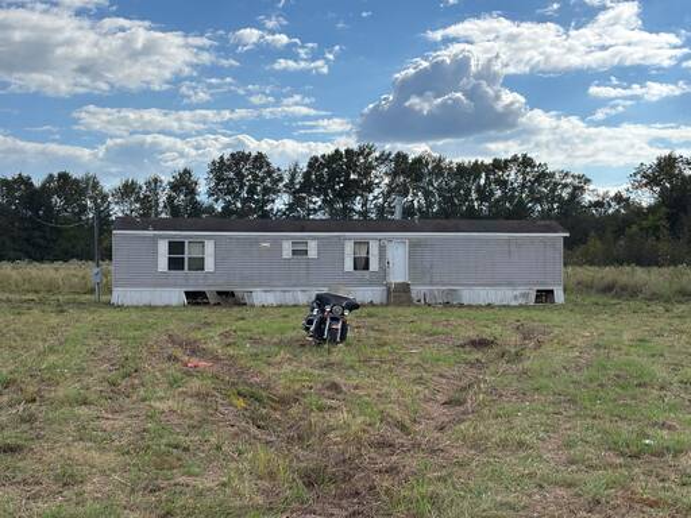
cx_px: 346
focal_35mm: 52
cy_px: 259
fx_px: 1038
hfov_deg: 36.8
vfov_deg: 28.0
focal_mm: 5.96
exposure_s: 1/3205
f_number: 1.6
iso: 40
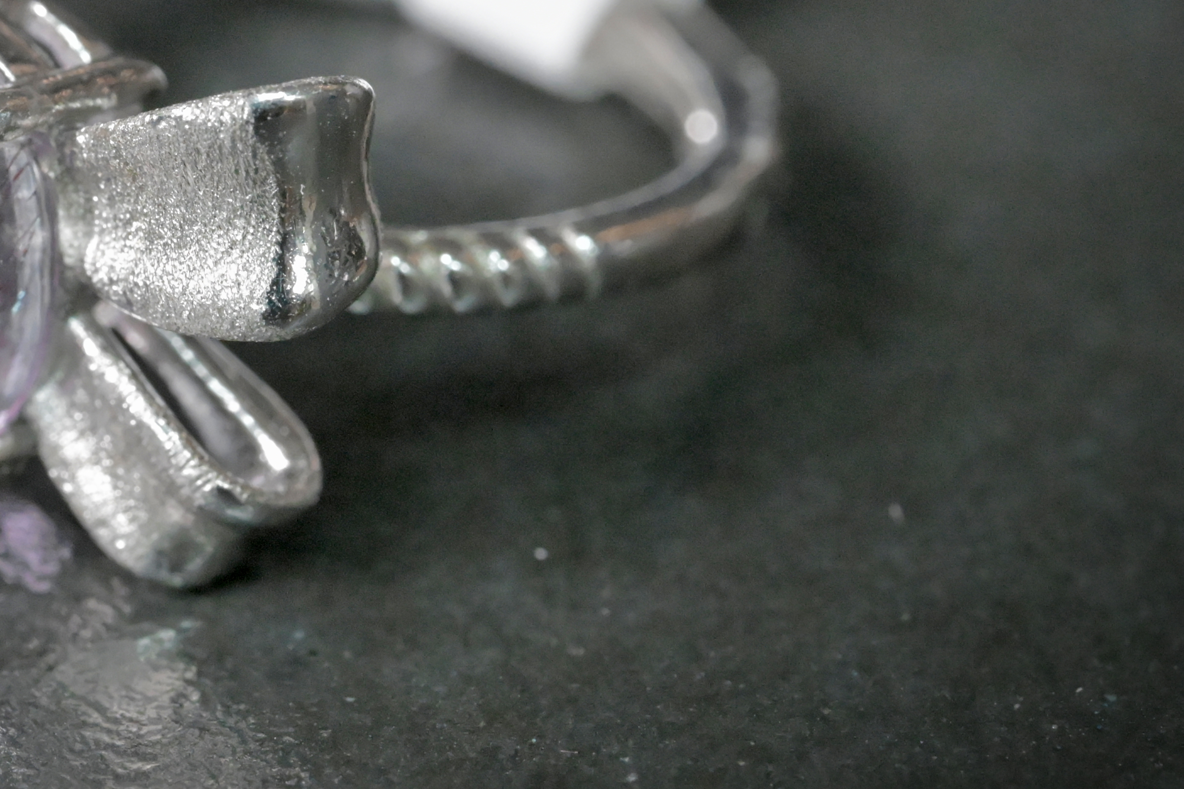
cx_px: 100
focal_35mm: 227
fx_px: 7465
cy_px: 120
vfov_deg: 6.0
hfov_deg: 9.0
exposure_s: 1/125
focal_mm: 105
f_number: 16
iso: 11400
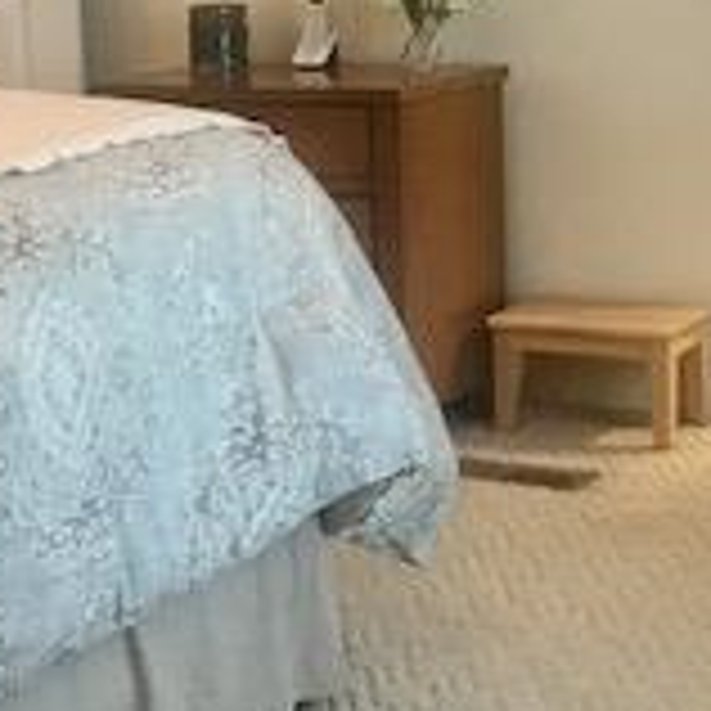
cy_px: 234
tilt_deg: -11.2
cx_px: 76
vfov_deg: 17.3
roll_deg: +3.3
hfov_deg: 17.2
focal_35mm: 100
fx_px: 2324
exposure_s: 1/20
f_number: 1.8
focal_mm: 3.99
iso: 40
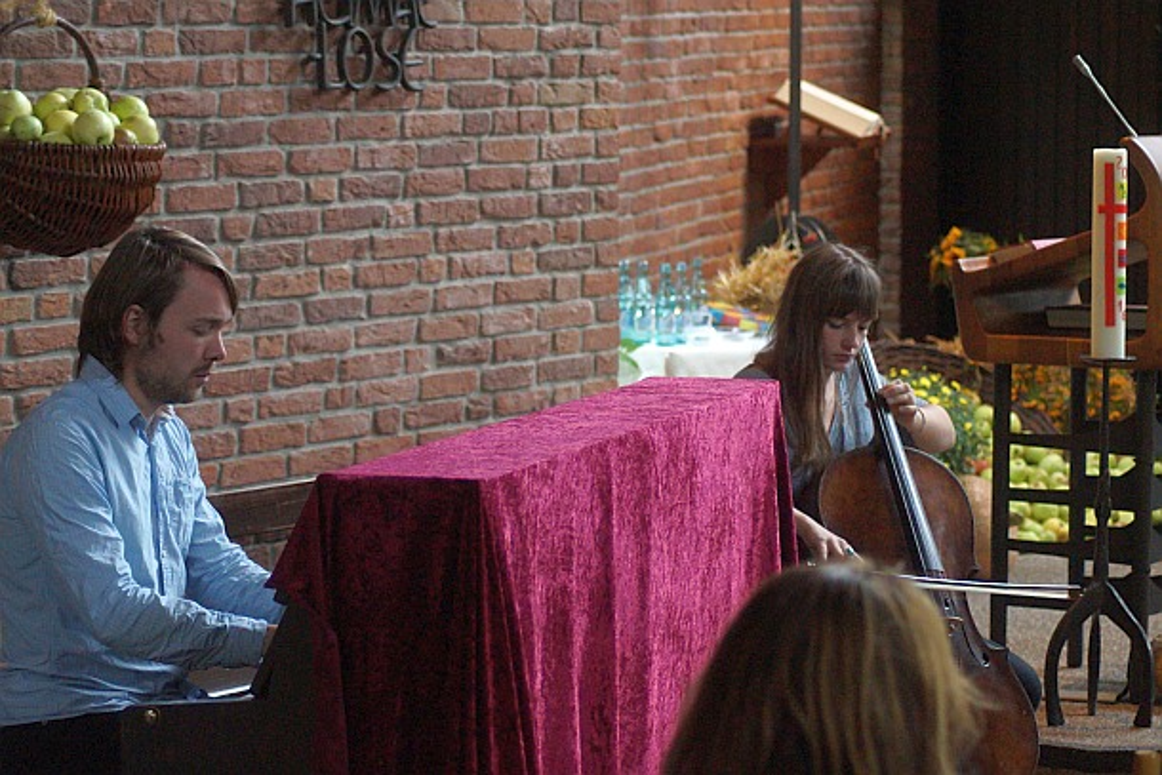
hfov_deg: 18.2
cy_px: 388
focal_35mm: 112
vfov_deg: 12.2
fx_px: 3632
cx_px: 581
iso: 3200
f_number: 4
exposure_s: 1/125
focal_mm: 75
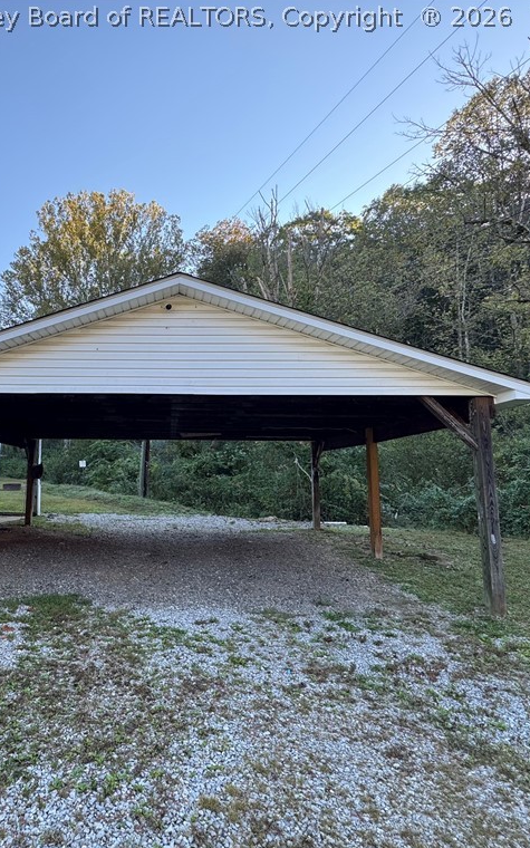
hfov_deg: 57.5
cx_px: 153
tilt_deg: +6.7
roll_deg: -1.2
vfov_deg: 85.1
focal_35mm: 20
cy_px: 424
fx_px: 462
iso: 40
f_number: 2.2
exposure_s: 1/145
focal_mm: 2.22
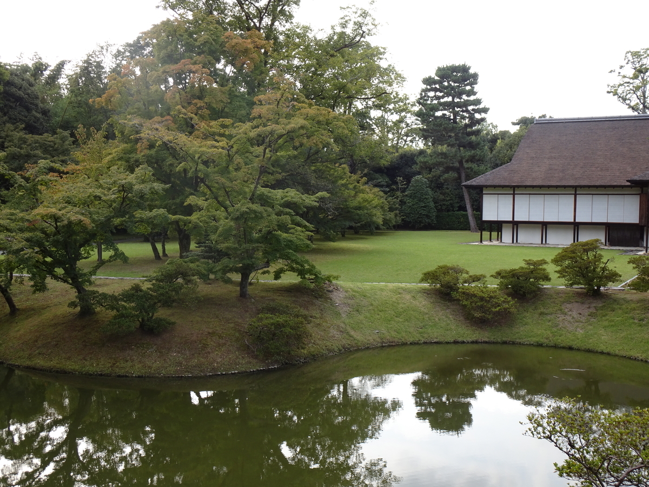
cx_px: 324
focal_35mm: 41
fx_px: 769
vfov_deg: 35.1
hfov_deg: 45.8
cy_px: 244
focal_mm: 7.05
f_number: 4
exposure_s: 1/125
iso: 80
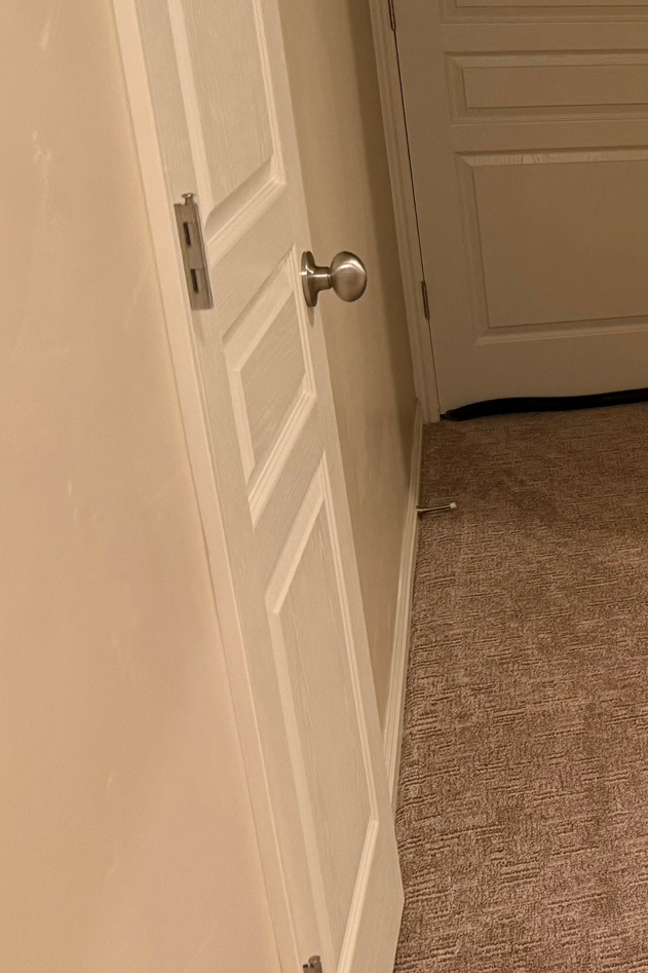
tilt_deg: -13.5
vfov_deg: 36.6
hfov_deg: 20.6
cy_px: 354
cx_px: 1027
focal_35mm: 54
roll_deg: +2.4
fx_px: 1458
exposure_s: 1/60
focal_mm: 6.76
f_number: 1.78
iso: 400
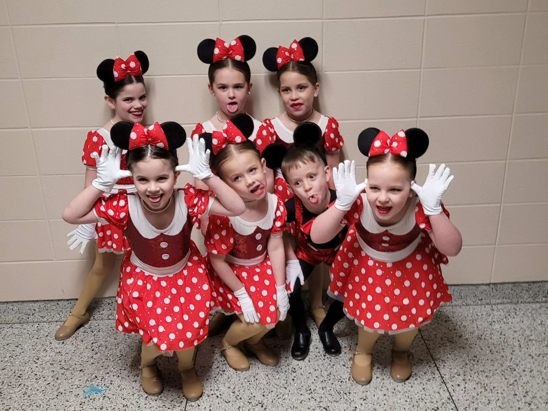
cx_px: 274
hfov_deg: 58.4
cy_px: 206
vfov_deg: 45.4
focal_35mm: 31
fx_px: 491
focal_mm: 3.3
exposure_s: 1/30
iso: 125
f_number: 2.4
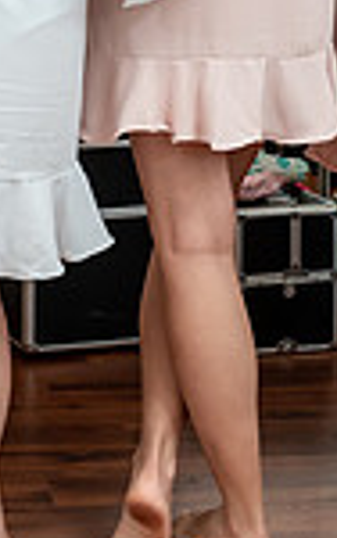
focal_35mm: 109
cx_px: -119
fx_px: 1599
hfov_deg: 11.7
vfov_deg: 18.3
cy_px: -64
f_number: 5.6
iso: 2000
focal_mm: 26
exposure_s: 1/200
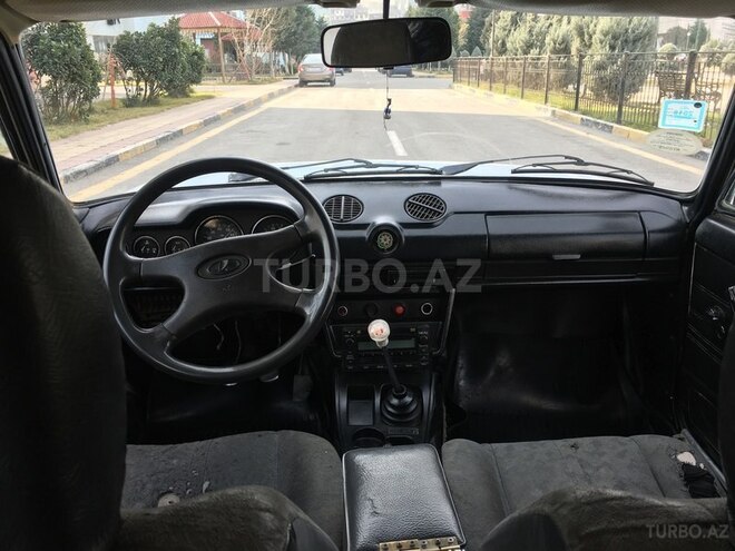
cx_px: 368
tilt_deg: -19.0
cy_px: 276
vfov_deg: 48.2
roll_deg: +0.7
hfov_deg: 61.7
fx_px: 616
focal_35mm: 29
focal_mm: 4.15
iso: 25
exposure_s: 1/196
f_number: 2.2
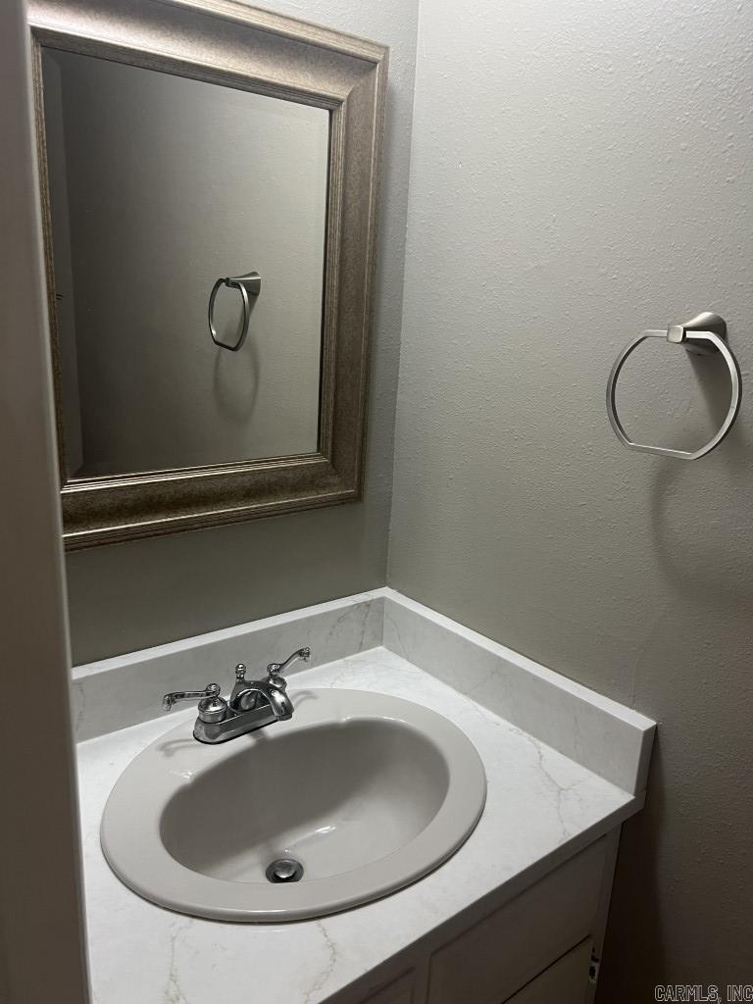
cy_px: 502
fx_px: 754
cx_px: 376
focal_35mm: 26
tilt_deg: -16.9
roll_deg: -2.0
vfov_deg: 67.3
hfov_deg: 53.1
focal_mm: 5.7
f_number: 1.5
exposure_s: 1/60
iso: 125
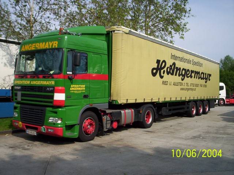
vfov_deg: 37.7
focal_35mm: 38
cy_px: 88
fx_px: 257
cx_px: 117
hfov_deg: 49.0
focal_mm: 4.99
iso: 100
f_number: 4.5
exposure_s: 1/769
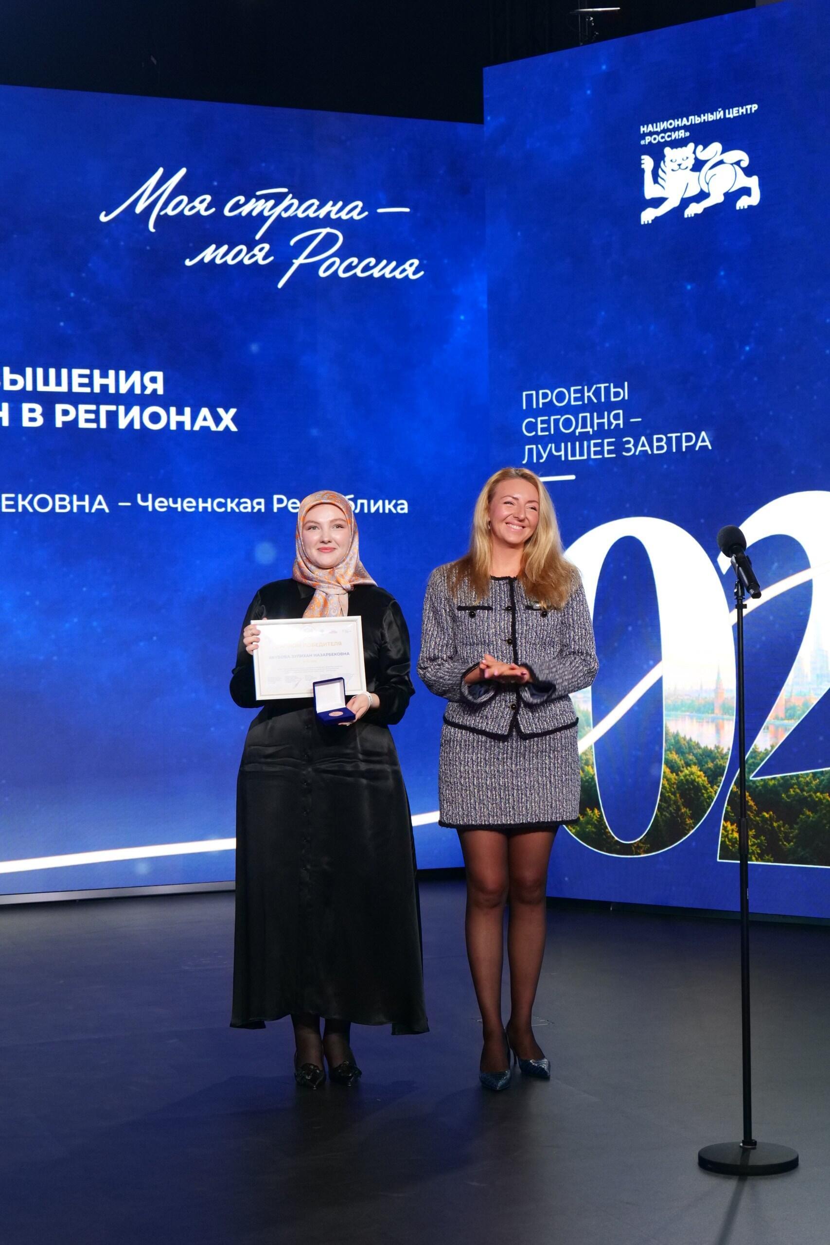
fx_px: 2075
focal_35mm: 60
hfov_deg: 22.6
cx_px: 415
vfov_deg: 33.4
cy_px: 622
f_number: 5.6
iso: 5000
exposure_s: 1/100
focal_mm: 60
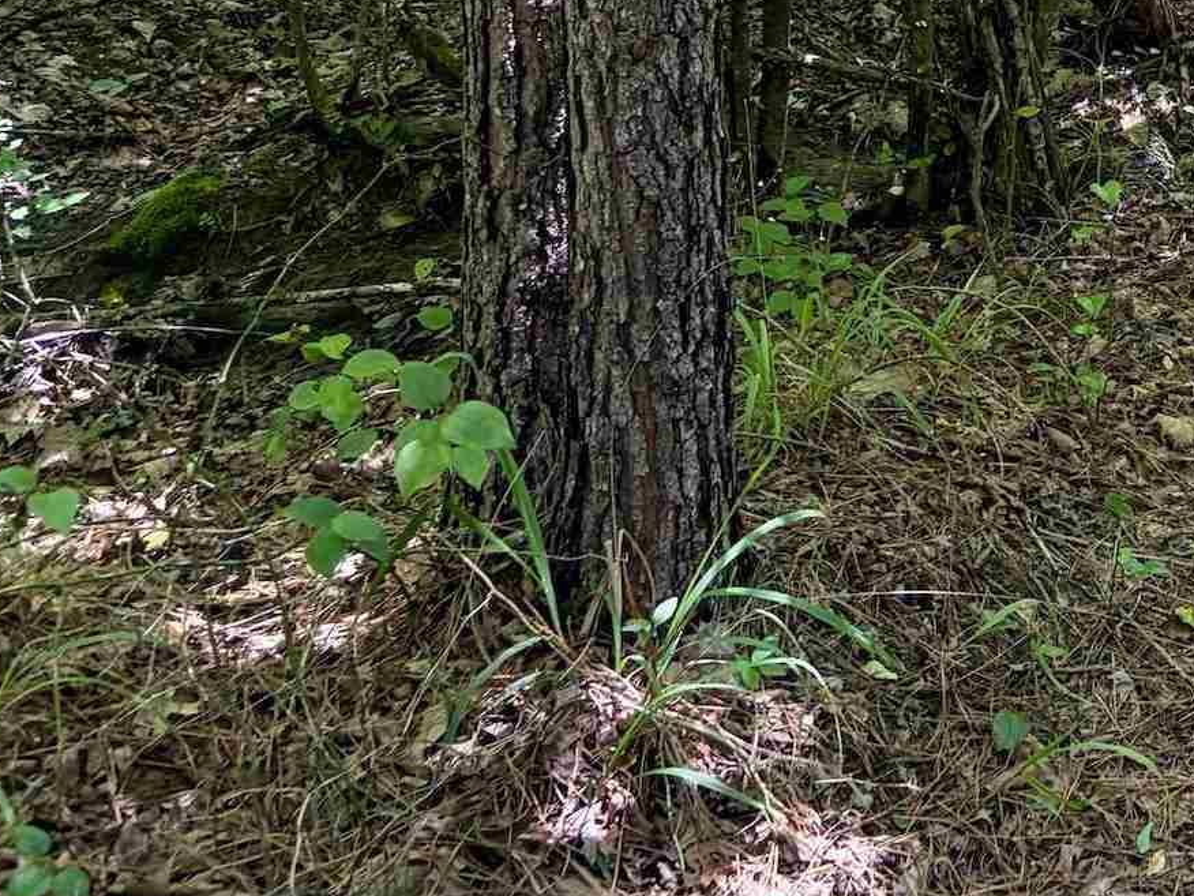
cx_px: 1702
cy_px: -270
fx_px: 2621
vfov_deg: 18.1
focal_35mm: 76
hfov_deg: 22.0
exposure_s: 1/155
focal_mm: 5.96
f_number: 1.6
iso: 100
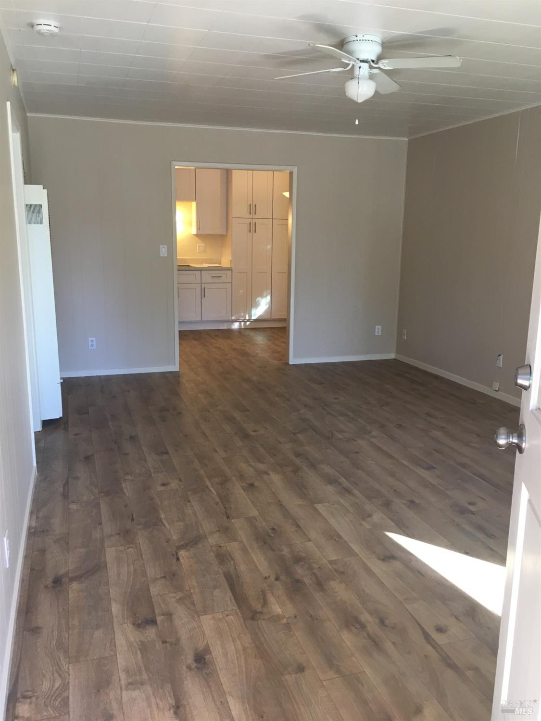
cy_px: 360
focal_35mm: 29
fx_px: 604
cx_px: 270
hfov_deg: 48.2
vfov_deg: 61.7
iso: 40
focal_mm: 4.15
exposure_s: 1/30
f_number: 2.2
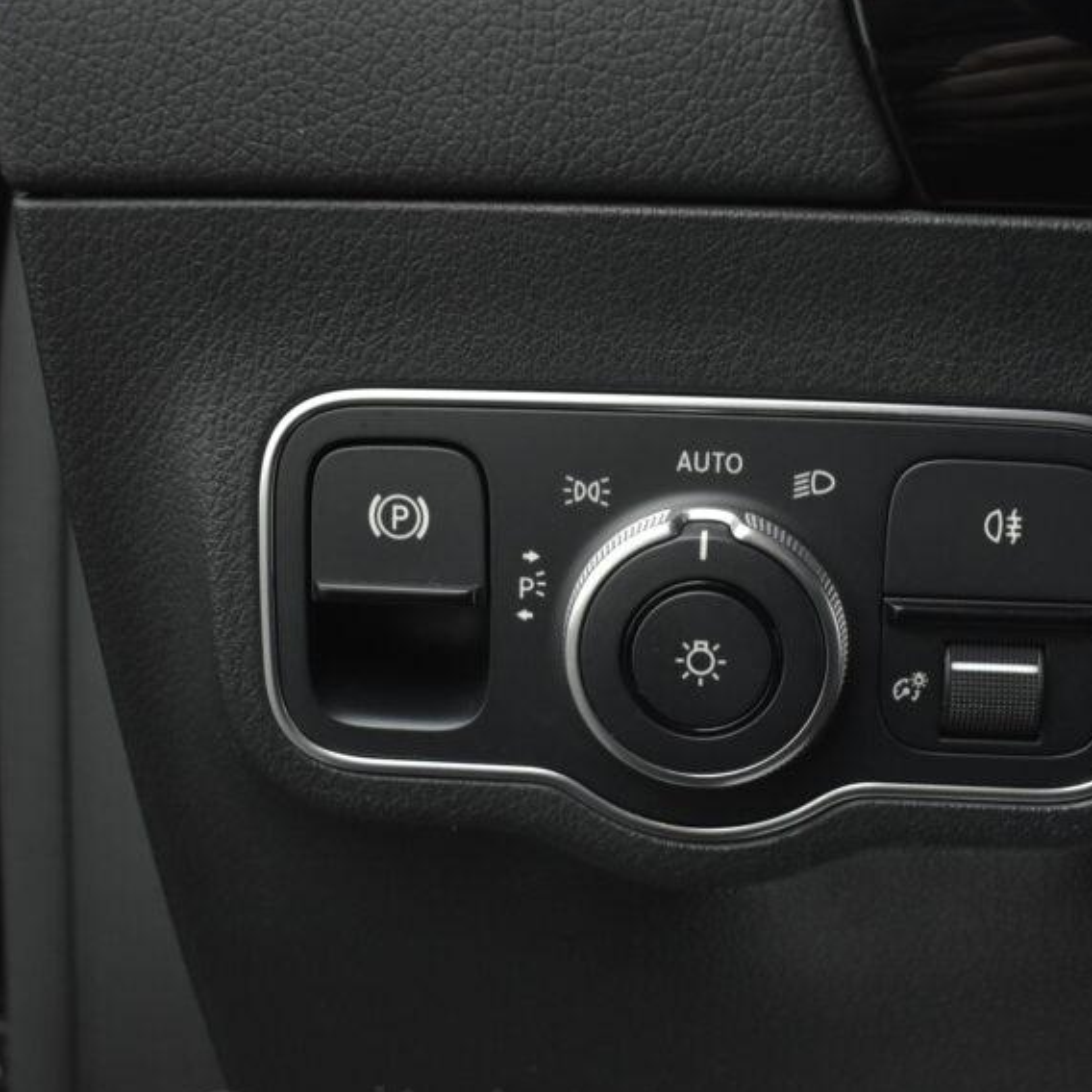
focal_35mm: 46
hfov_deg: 36.6
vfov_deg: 36.8
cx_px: 690
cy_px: 573
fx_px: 1642
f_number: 3.5
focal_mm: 20
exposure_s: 1/60
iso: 1600
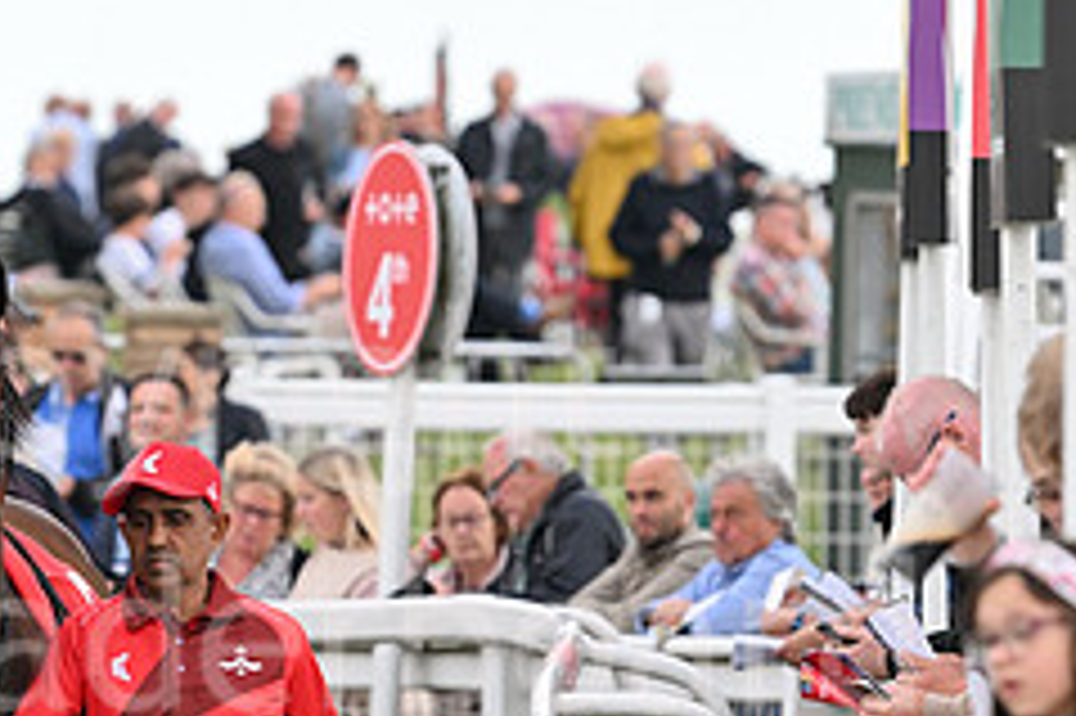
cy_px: 678
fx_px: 14516
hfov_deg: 4.2
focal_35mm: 486
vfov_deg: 2.8
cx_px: 342
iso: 1250
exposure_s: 1/500
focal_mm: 200
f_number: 4.5
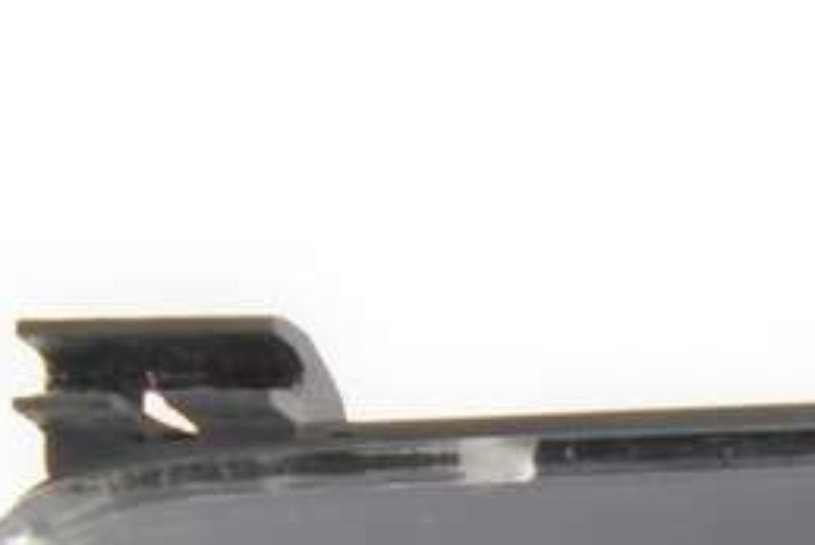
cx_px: 1507
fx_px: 2582
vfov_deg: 10.8
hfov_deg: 15.3
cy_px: 1134
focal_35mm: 114
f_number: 3.2
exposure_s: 1/30
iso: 100
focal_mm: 4.6
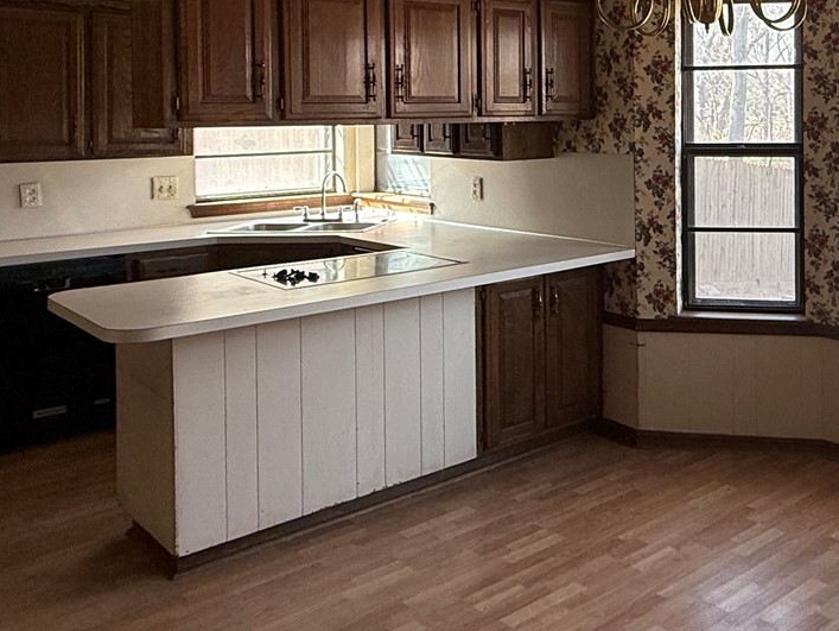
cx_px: 720
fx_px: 921
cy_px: 120
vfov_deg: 36.4
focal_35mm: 38
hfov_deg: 45.4
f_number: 2.2
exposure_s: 1/99
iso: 100
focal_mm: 2.22
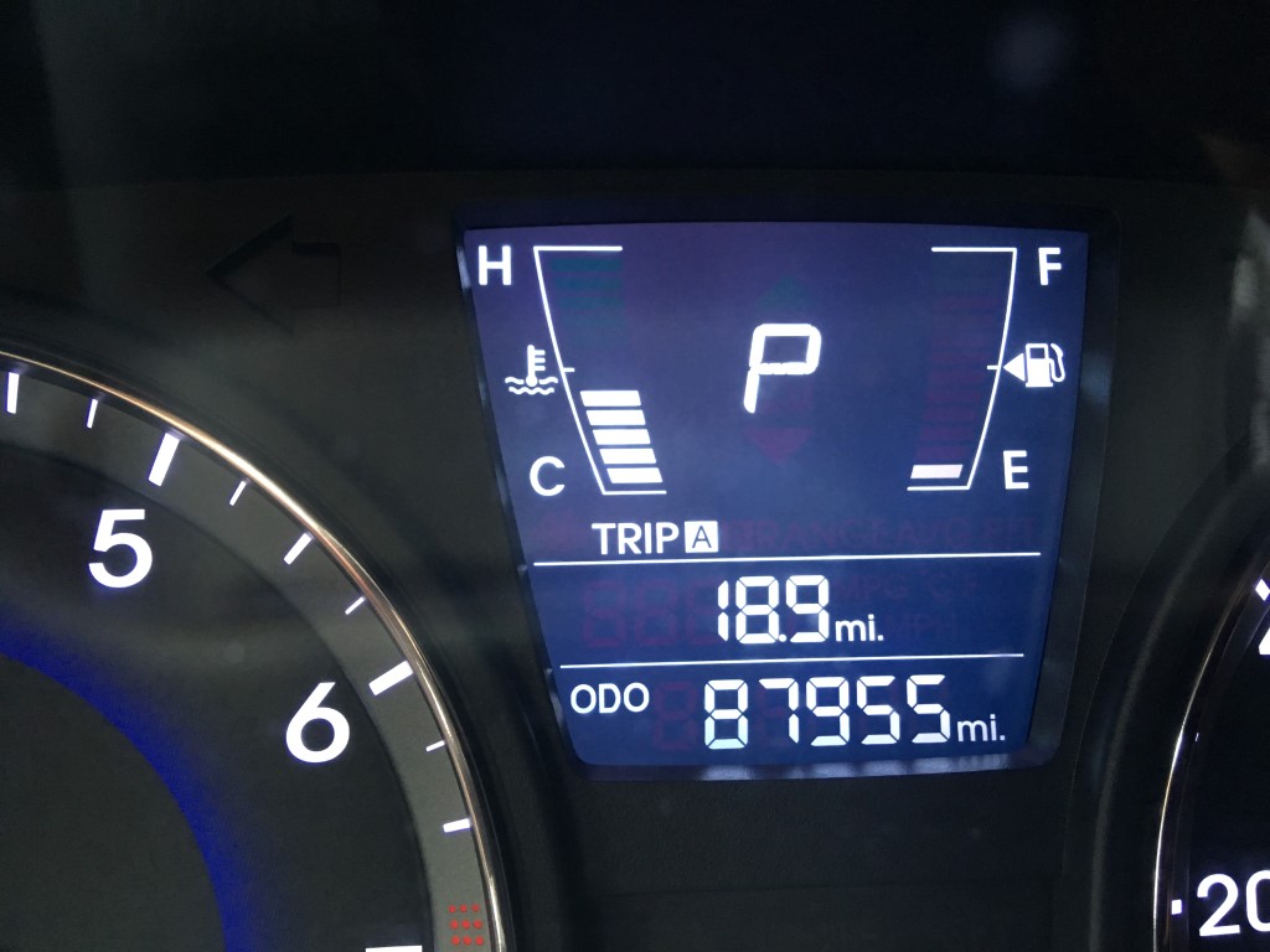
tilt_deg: -11.3
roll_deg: +1.9
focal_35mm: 29
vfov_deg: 48.2
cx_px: 635
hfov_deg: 61.7
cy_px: 476
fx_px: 1064
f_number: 2.2
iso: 125
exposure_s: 1/30
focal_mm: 4.15
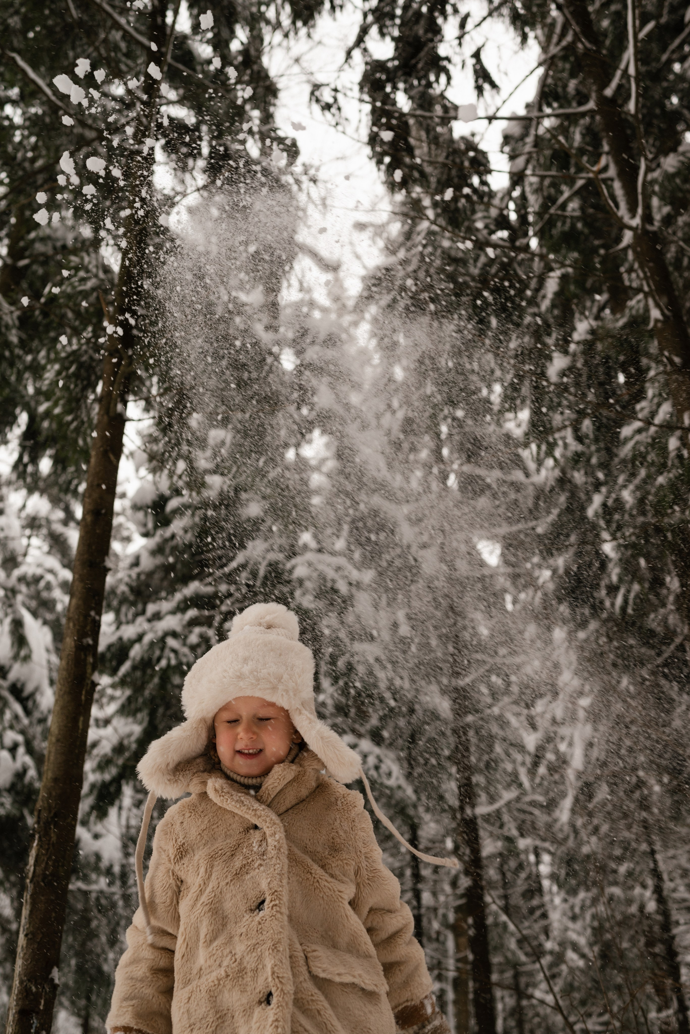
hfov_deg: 37.9
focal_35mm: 35
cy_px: 517
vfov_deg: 54.4
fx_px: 1005
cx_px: 345
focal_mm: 35
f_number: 3.5
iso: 320
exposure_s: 1/320
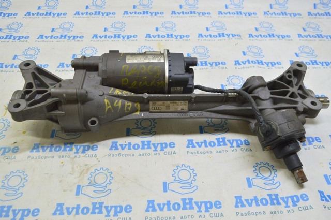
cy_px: 110
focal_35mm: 32
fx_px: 289
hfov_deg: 59.6
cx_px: 166
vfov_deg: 41.6
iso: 400
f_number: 5.6
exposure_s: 1/20
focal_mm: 21
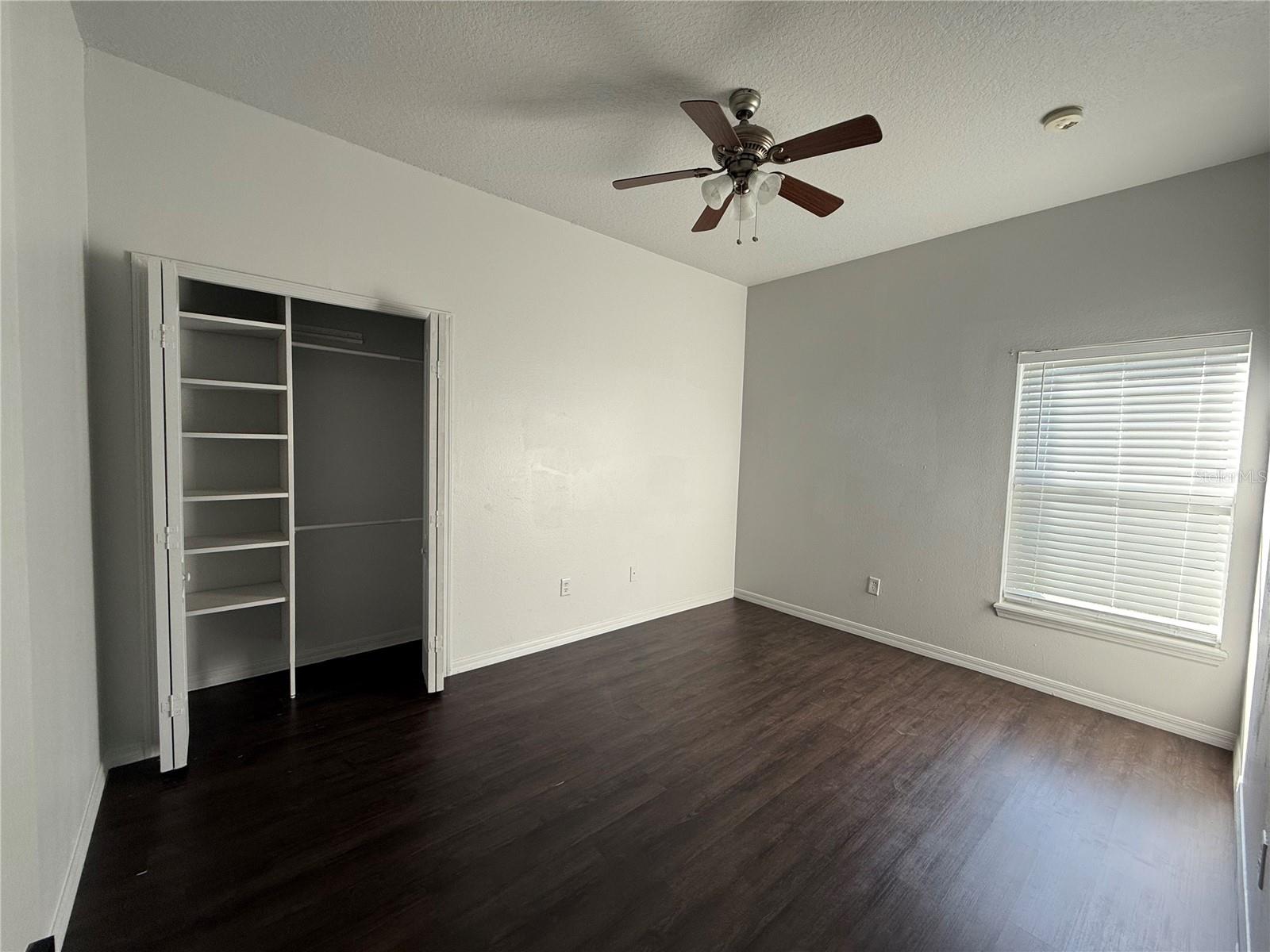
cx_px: 635
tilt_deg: -3.0
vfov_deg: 85.7
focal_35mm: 14
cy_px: 476
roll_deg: -2.1
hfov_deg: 102.1
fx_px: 514
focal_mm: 2.22
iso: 80
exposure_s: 1/99
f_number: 2.2
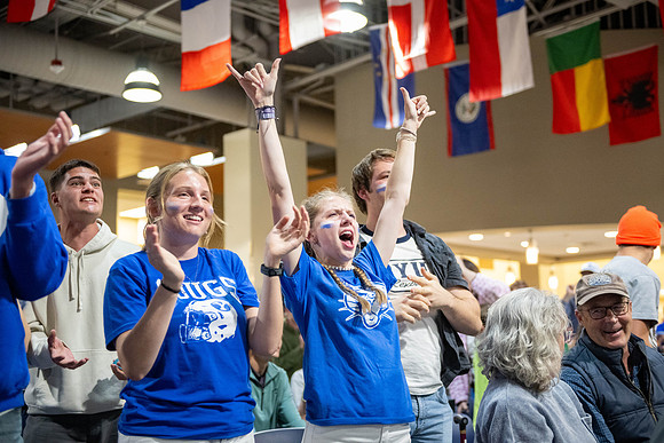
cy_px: 222
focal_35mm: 50
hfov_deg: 39.6
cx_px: 332
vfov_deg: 27.0
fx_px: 922
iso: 6400
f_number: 2.8
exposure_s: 1/250
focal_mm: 50
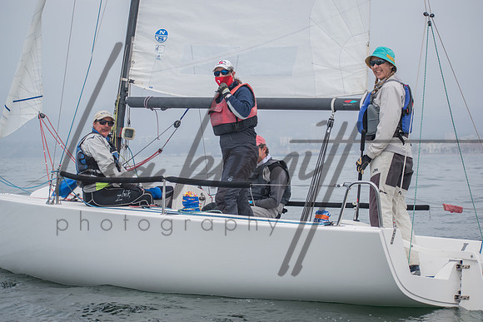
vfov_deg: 13.0
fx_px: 1409
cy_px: 161
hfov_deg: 19.5
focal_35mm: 105
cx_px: 242
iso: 100
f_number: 4.5
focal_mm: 70
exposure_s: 1/500
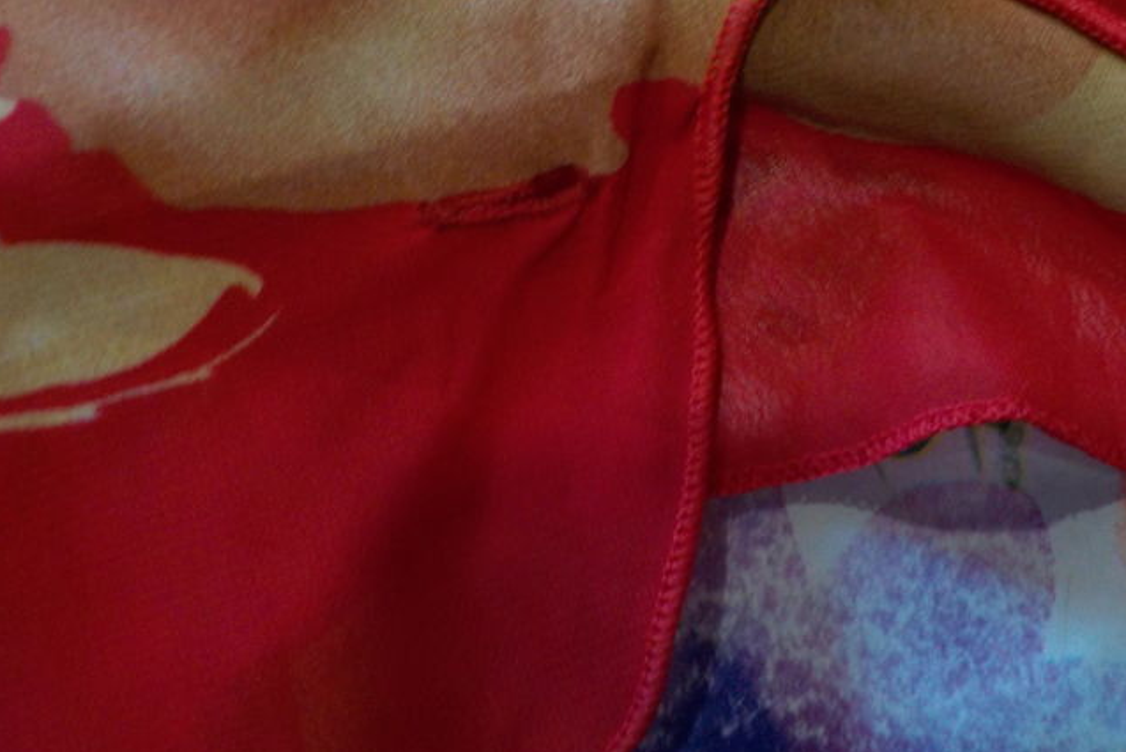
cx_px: 822
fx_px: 1533
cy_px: 152
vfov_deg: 27.0
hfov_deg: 39.4
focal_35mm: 49
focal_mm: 4.1
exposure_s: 1/30
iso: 200
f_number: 3.3
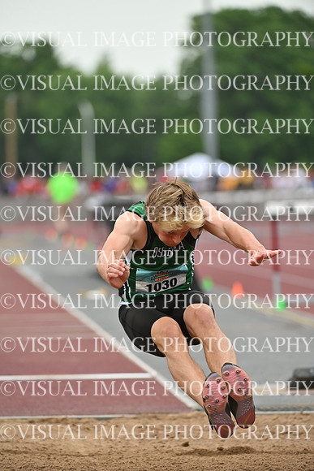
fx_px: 3138
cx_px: 157
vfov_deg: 8.6
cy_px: 236
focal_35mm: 240
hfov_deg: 5.7
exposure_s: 1/2500
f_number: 4
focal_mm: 240
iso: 800
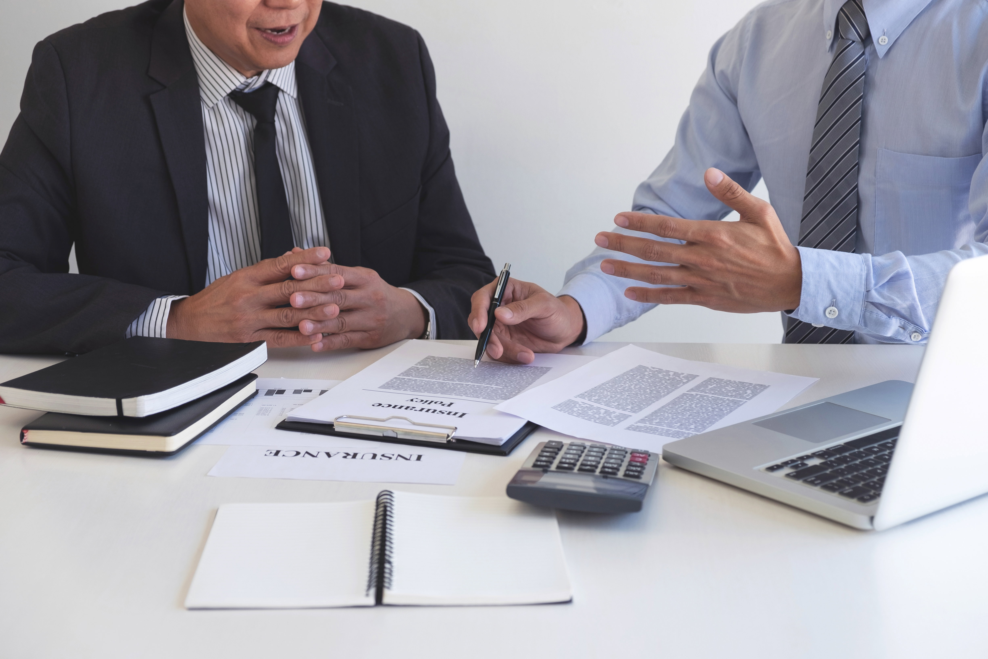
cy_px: 330
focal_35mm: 61
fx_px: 1674
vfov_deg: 22.3
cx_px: 494
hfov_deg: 32.9
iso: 200
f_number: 4
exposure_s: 1/80
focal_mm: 40.7
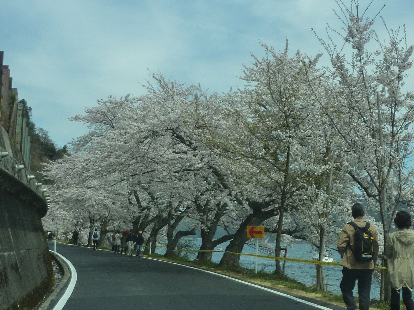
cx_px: 207
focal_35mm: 58
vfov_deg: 25.2
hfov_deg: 33.2
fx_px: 694
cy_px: 155
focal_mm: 5.3
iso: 125
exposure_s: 1/500
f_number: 5
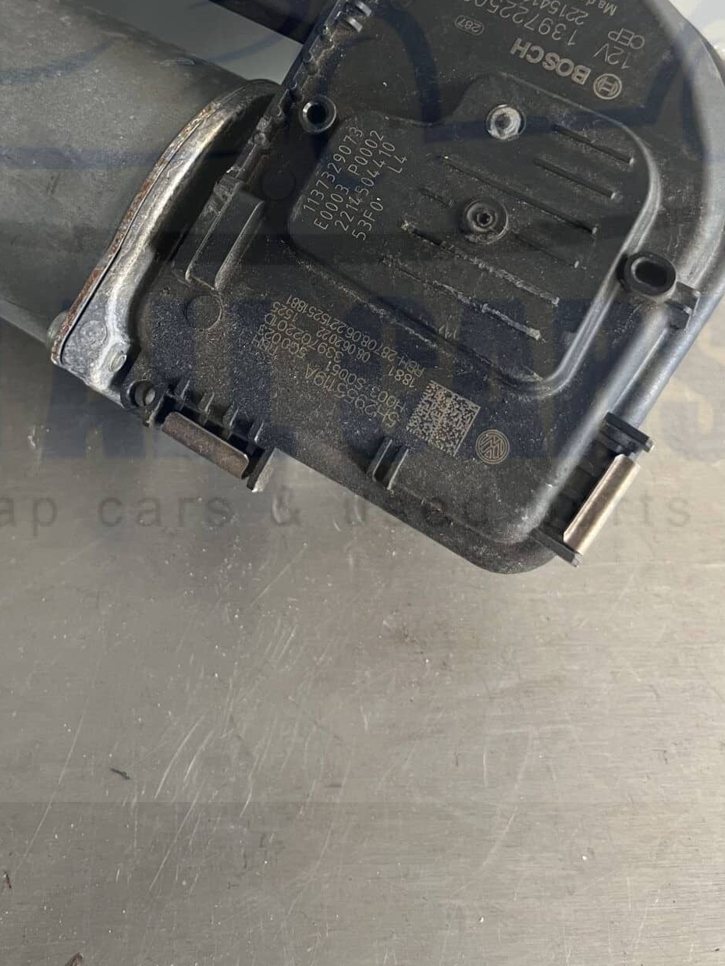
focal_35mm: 43
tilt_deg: -52.4
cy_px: 203
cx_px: 321
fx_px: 1200
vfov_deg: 42.0
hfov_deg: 33.6
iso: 125
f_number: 1.6
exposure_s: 1/67
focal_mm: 5.1
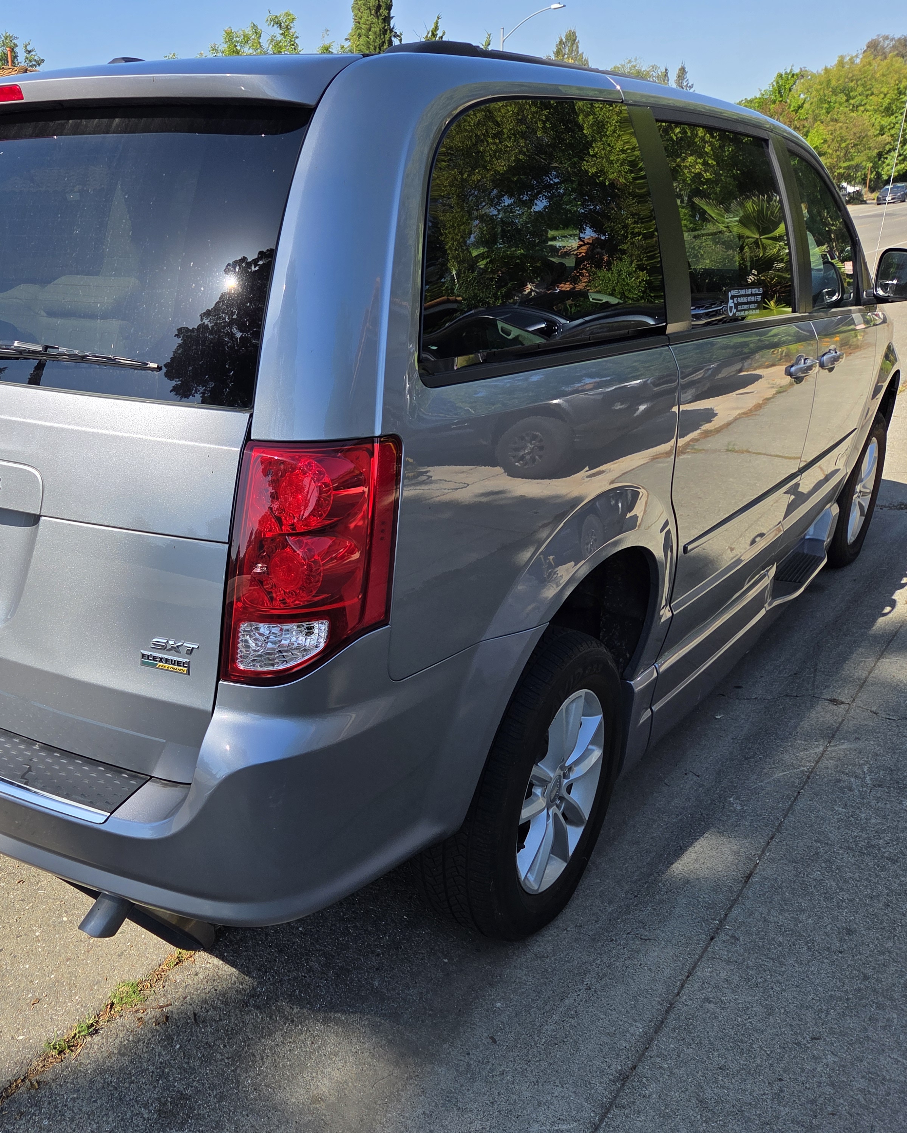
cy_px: 566
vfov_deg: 58.8
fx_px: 1006
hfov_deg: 46.7
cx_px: 224
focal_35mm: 30
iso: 80
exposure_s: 1/3540
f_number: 1.8
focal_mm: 5.4
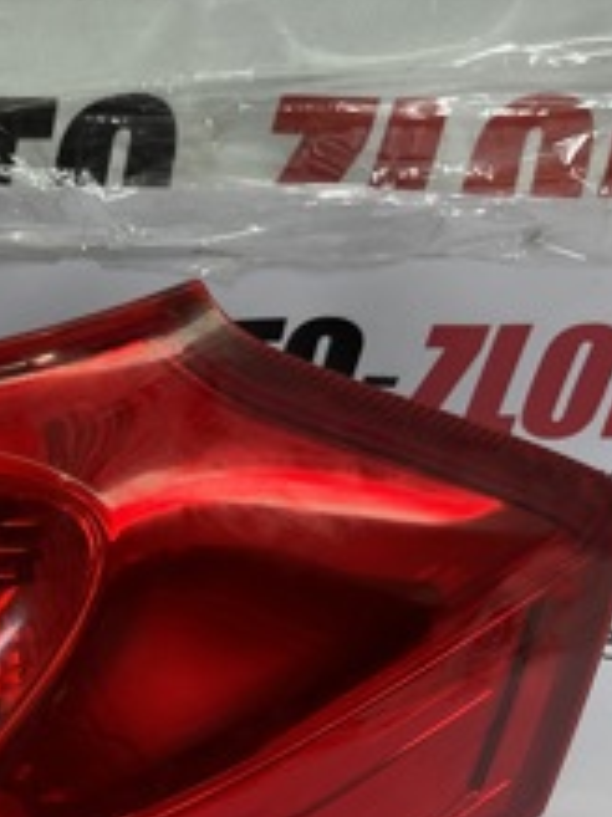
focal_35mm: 76
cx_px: -369
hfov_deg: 17.1
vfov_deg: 24.9
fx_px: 1793
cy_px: 748
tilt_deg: -37.0
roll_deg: +1.4
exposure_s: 1/100
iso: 40
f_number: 1.6
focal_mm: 4.2
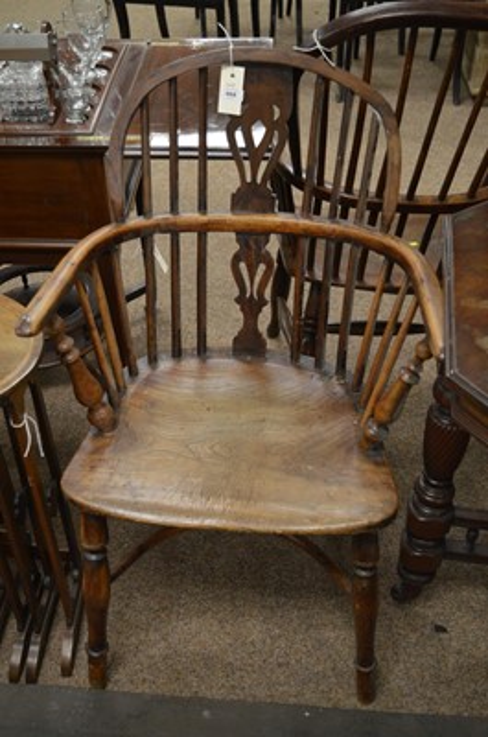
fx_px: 827
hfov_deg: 32.9
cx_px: 244
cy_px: 368
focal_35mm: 40
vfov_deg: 48.0
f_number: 4
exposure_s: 1/15
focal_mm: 27
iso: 450
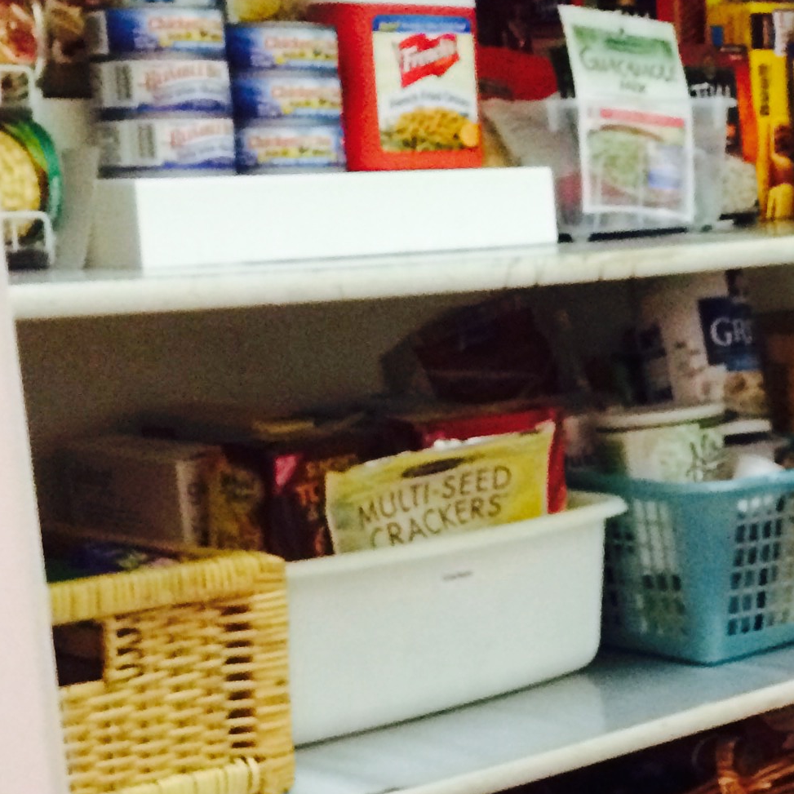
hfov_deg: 19.5
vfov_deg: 20.0
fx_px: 2232
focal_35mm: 86
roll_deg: +2.6
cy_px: 628
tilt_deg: -11.5
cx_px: 814
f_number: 2.2
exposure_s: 1/15
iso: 320
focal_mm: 4.15
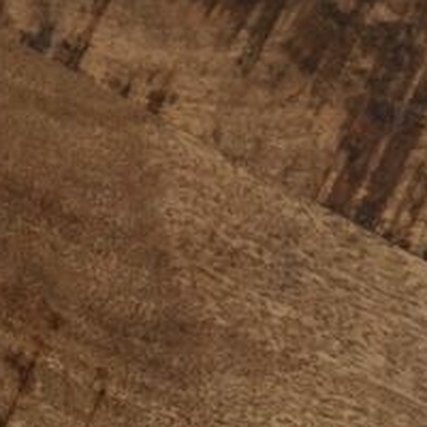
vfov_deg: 19.1
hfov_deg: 20.7
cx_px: 43
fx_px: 1144
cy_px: -175
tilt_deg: -77.5
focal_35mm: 82
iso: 64
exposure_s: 1/33
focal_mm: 4.15
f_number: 2.2
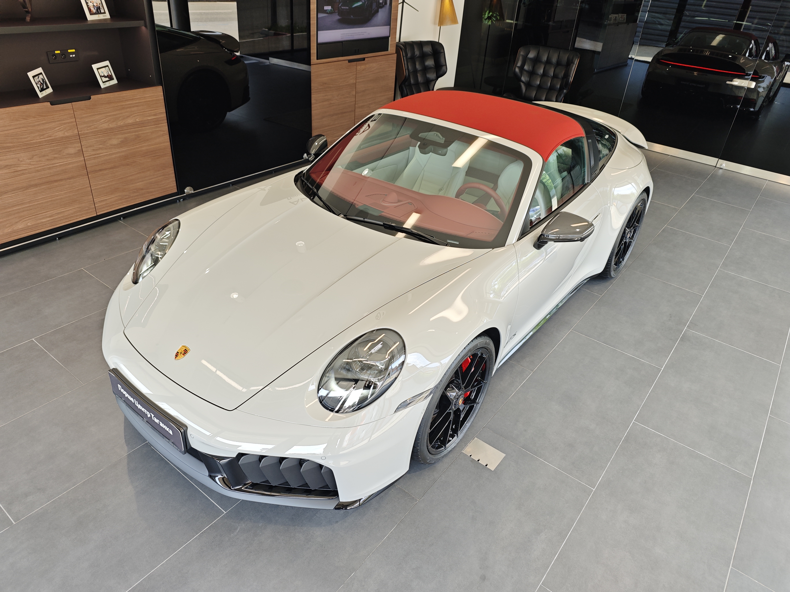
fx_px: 525
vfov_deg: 58.9
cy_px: 296
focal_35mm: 23
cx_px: 395
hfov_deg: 73.9
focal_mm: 6.55
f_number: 1.6
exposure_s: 1/136
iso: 50
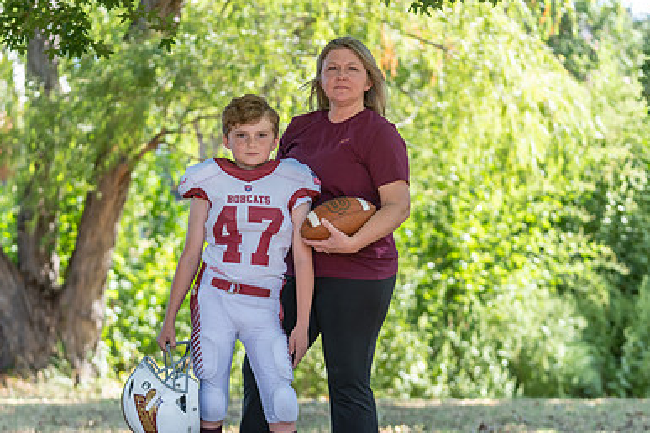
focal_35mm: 111
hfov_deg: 18.4
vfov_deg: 12.3
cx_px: 274
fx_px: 2004
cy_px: 261
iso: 200
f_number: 2.8
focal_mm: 74
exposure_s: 1/320
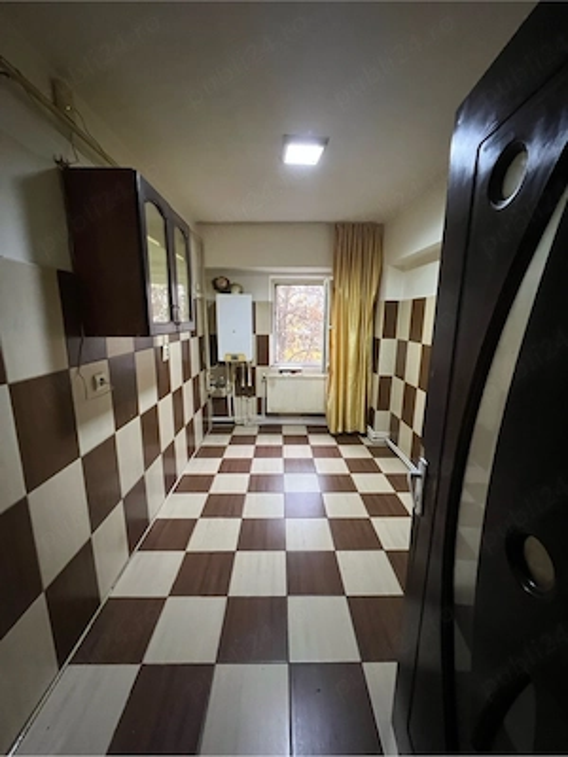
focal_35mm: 13
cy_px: 378
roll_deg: -1.0
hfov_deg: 89.9
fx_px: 284
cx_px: 284
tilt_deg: -11.2
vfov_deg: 106.2
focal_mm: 1.57
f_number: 1.8
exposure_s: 1/50
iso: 800
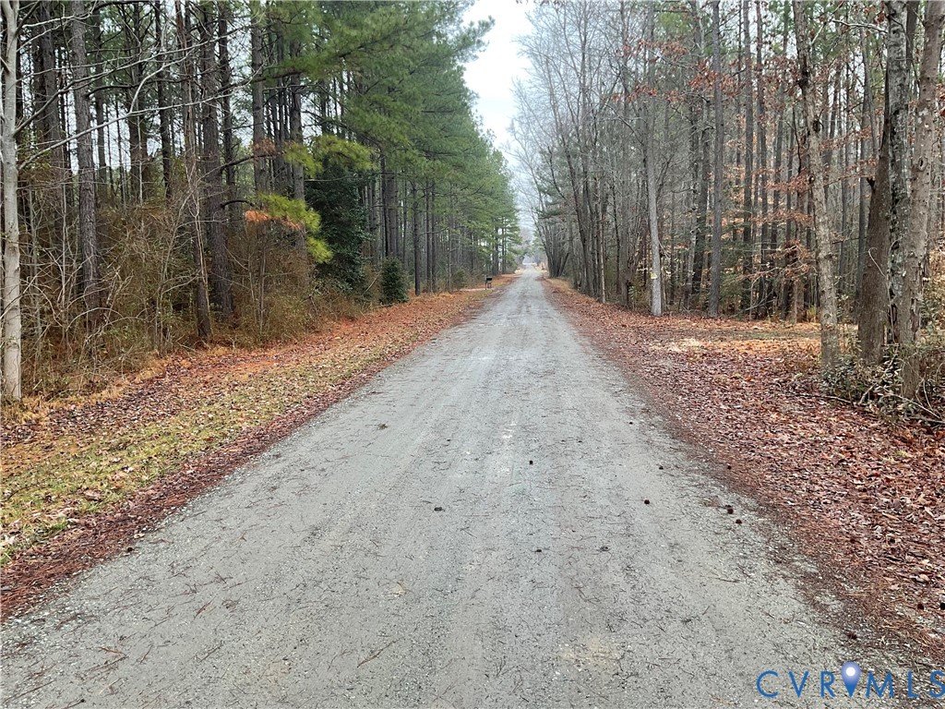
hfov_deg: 61.7
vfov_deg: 48.2
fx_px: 792
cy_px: 354
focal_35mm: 29
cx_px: 472
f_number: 1.8
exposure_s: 1/160
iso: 16
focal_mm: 3
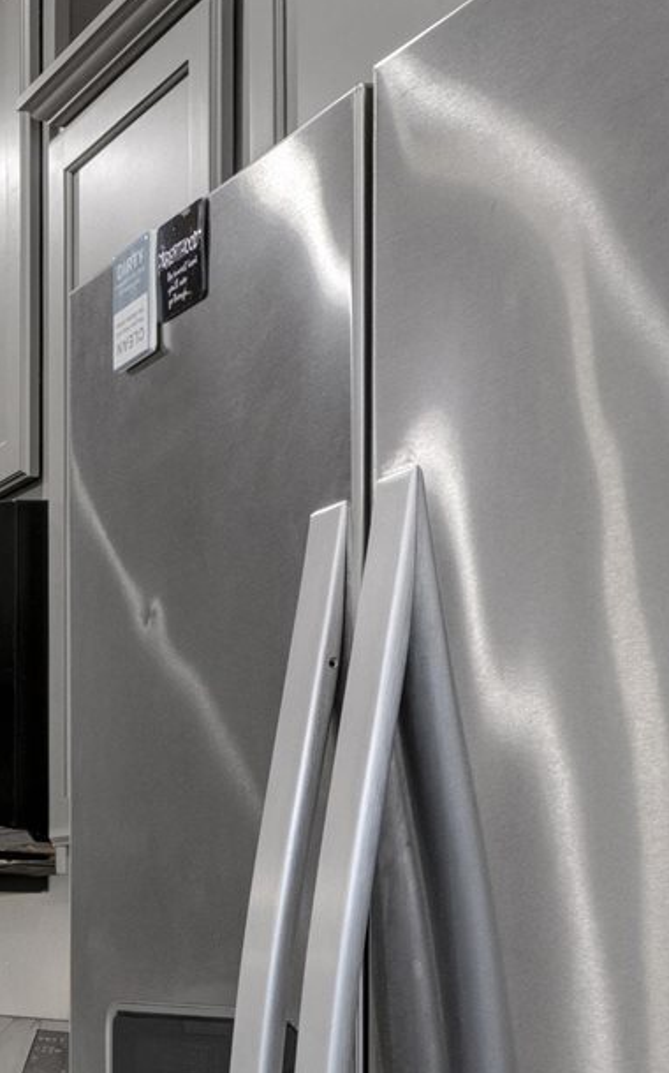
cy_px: 948
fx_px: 2178
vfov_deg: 26.8
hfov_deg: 13.4
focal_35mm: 75
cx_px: -875
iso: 400
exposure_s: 1/6
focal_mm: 14.5
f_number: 11
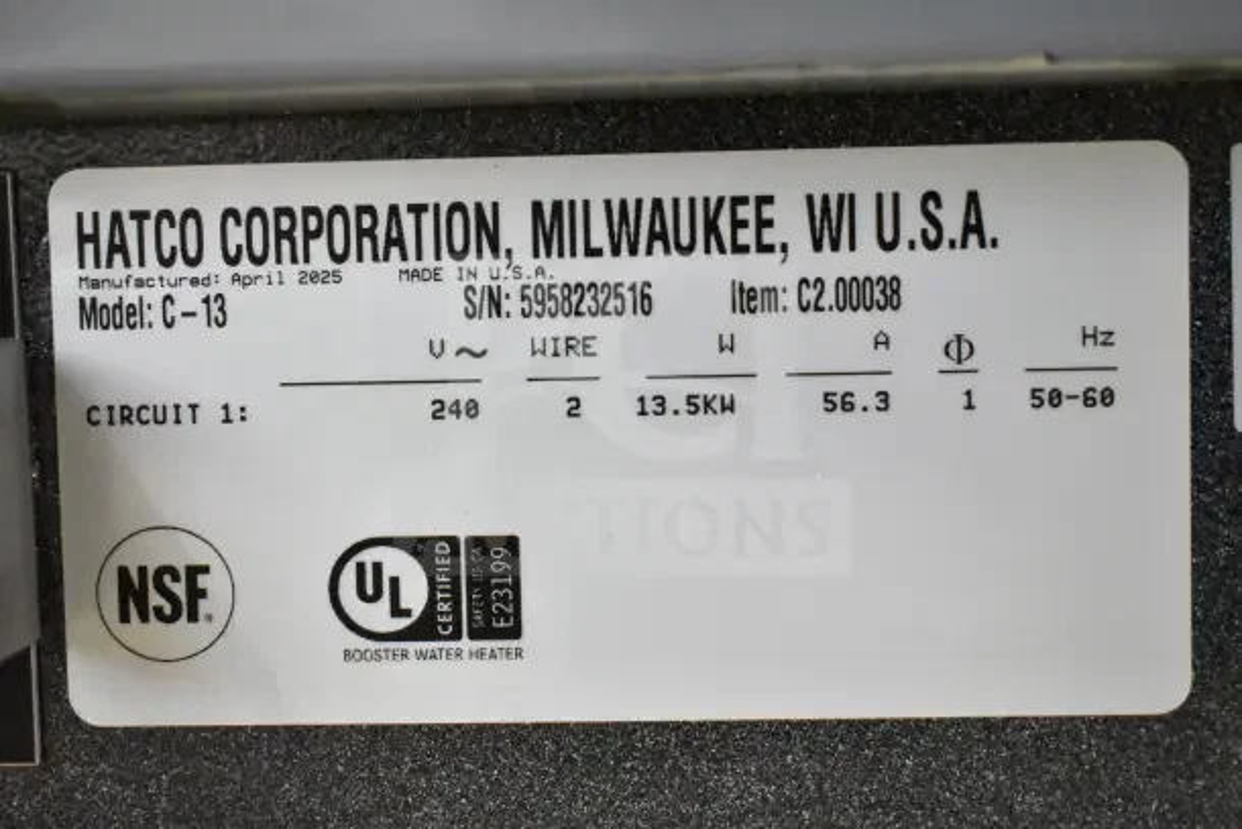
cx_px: 621
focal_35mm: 52
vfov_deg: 25.8
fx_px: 1812
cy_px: 414
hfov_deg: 37.8
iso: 12800
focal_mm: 35
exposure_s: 1/60
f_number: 4.5
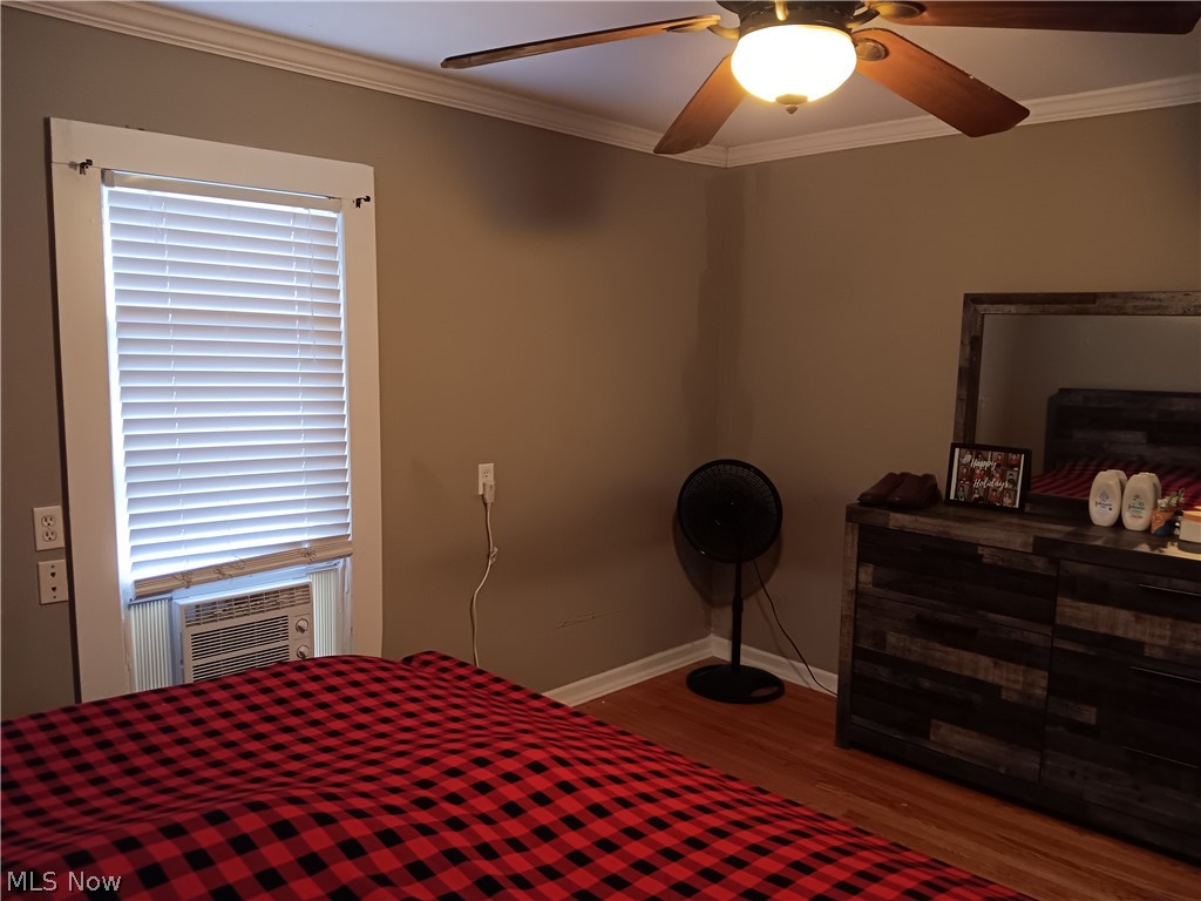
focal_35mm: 26
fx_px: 902
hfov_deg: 67.3
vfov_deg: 53.1
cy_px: 450
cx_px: 600
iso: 320
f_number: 1.8
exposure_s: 1/17.2
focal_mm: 3.98
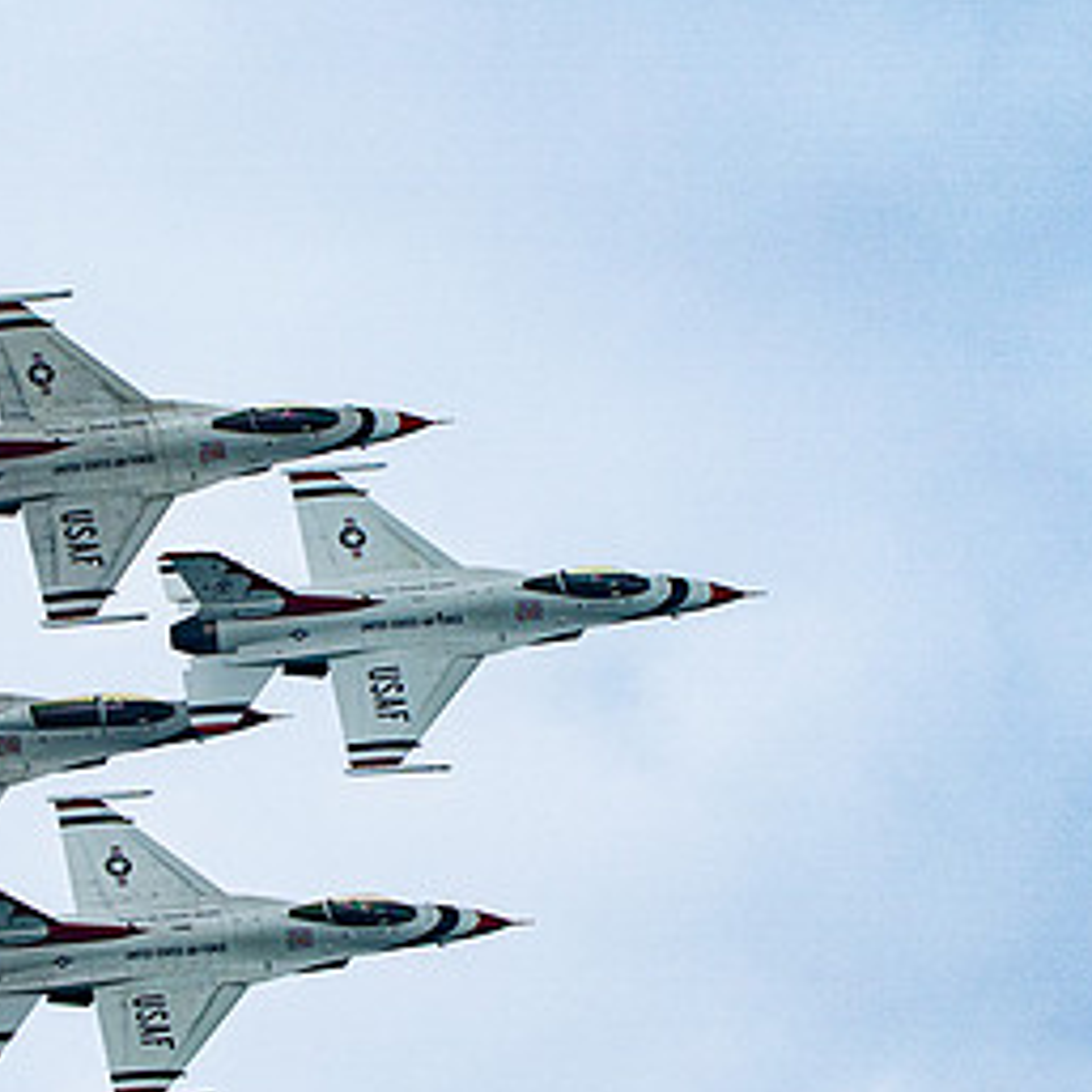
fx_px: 45291
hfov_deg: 1.4
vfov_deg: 1.4
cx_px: 514
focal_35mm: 1269
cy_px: 766
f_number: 9
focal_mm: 400
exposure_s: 1/1250
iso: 640
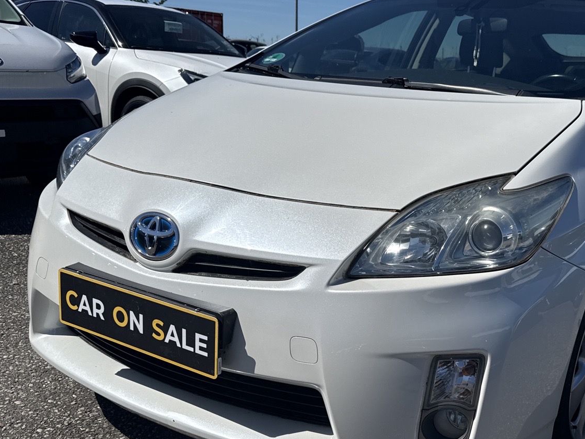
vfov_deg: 35.0
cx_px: 389
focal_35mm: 41
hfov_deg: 45.1
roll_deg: -2.6
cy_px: 258
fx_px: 693
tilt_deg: -14.1
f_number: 1.78
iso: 80
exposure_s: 1/11905
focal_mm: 6.76
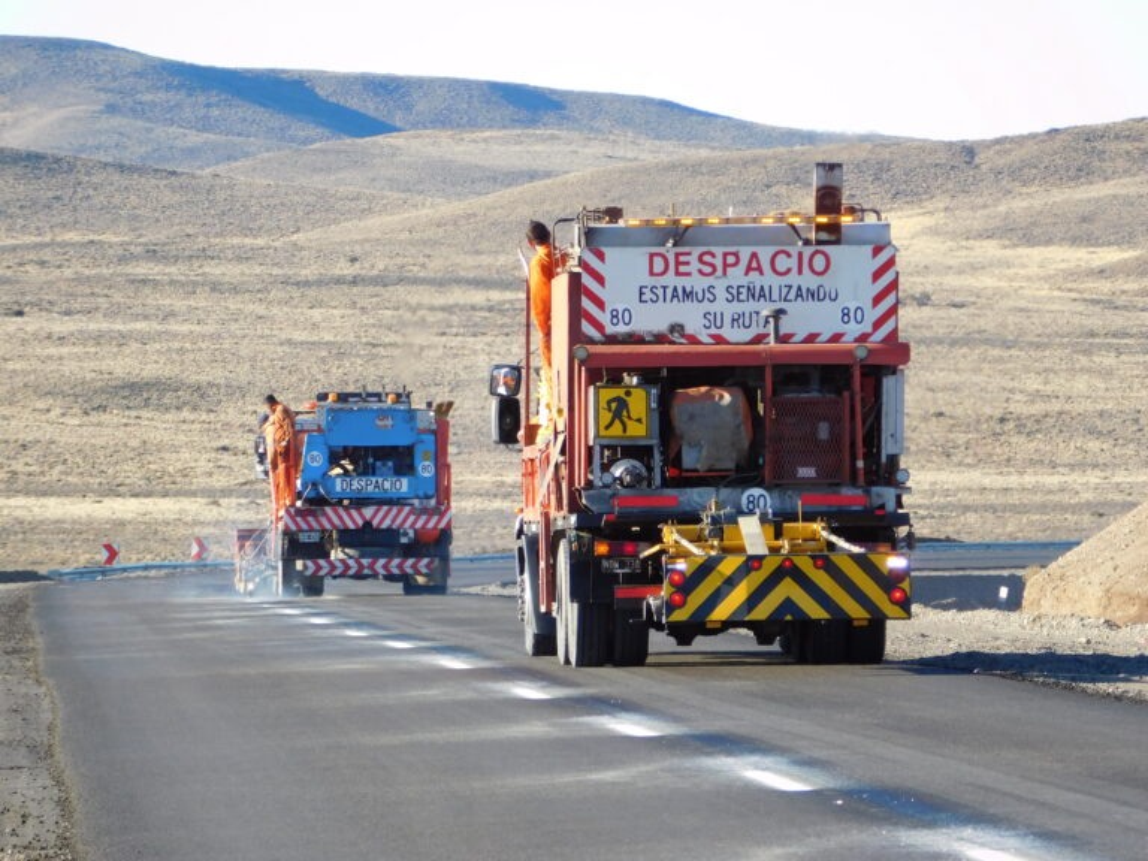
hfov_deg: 5.9
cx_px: 574
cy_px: 430
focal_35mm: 336
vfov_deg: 4.4
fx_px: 11143
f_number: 5.8
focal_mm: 59.7
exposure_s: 1/200
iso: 125
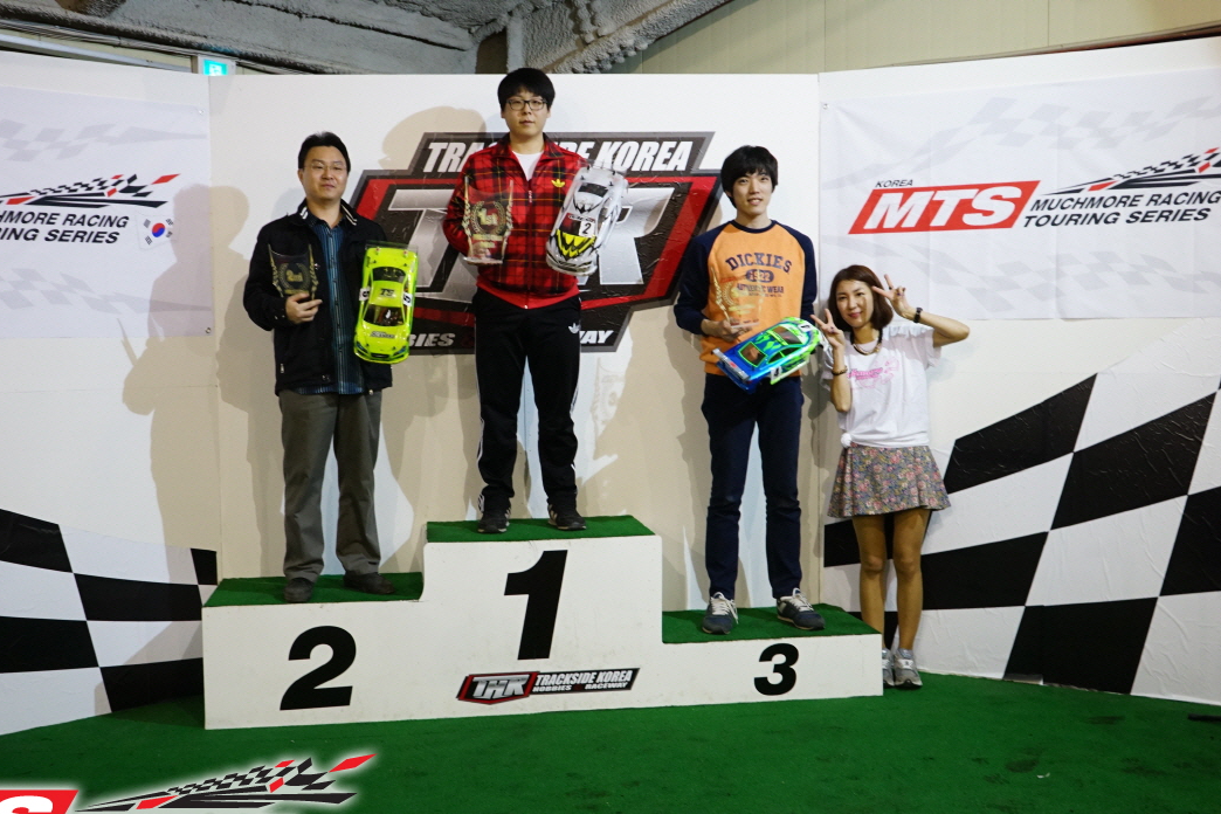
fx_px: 1289
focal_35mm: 38
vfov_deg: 35.1
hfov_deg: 50.5
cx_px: 527
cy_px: 396
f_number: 5
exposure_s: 1/40
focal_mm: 31
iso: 2000
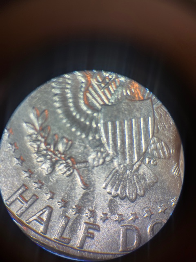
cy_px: 131
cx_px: 98
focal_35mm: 26
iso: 64
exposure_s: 1/120
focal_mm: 5.1
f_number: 1.6
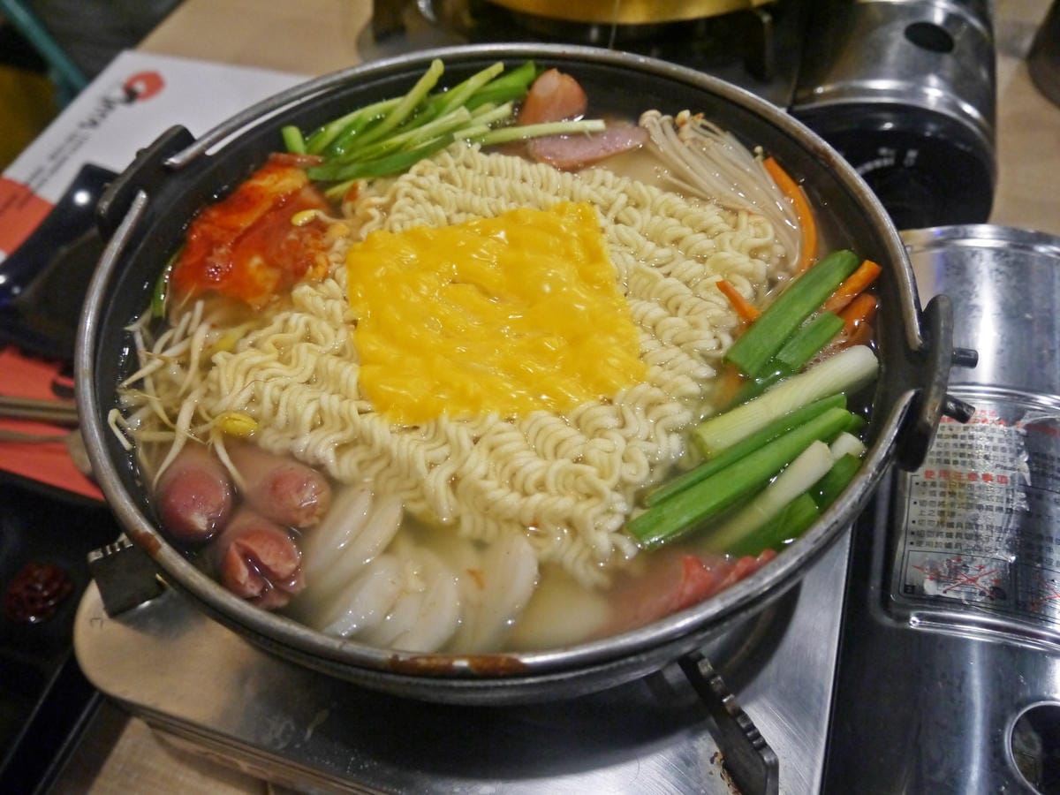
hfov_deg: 63.4
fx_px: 857
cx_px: 530
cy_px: 398
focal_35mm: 28
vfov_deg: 49.7
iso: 1000
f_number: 3.5
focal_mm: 14
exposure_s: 1/60
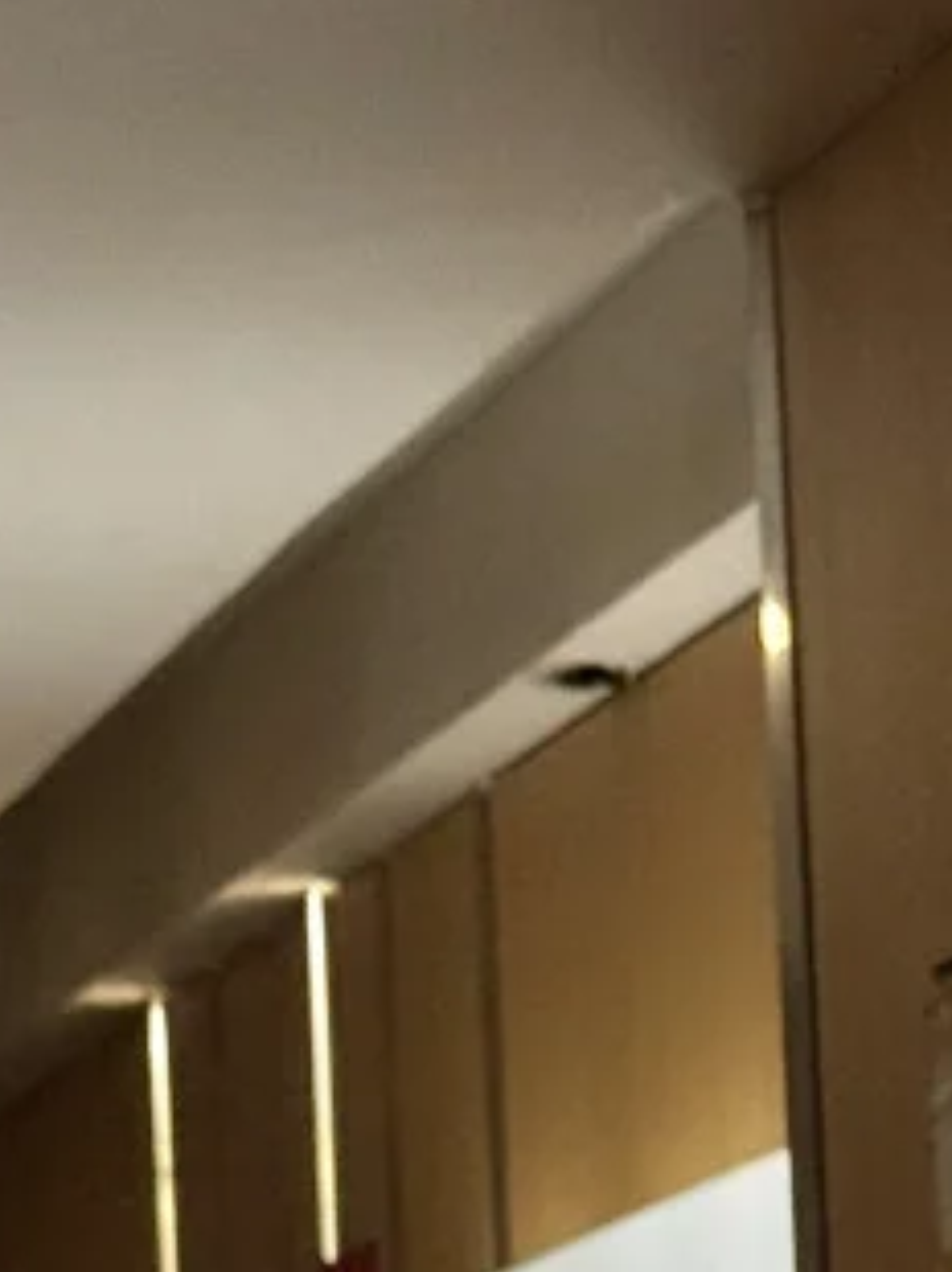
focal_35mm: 223
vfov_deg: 8.6
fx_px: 8188
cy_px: 2162
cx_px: 1875
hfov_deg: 6.5
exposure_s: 1/368
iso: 64
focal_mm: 6.76
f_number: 1.78
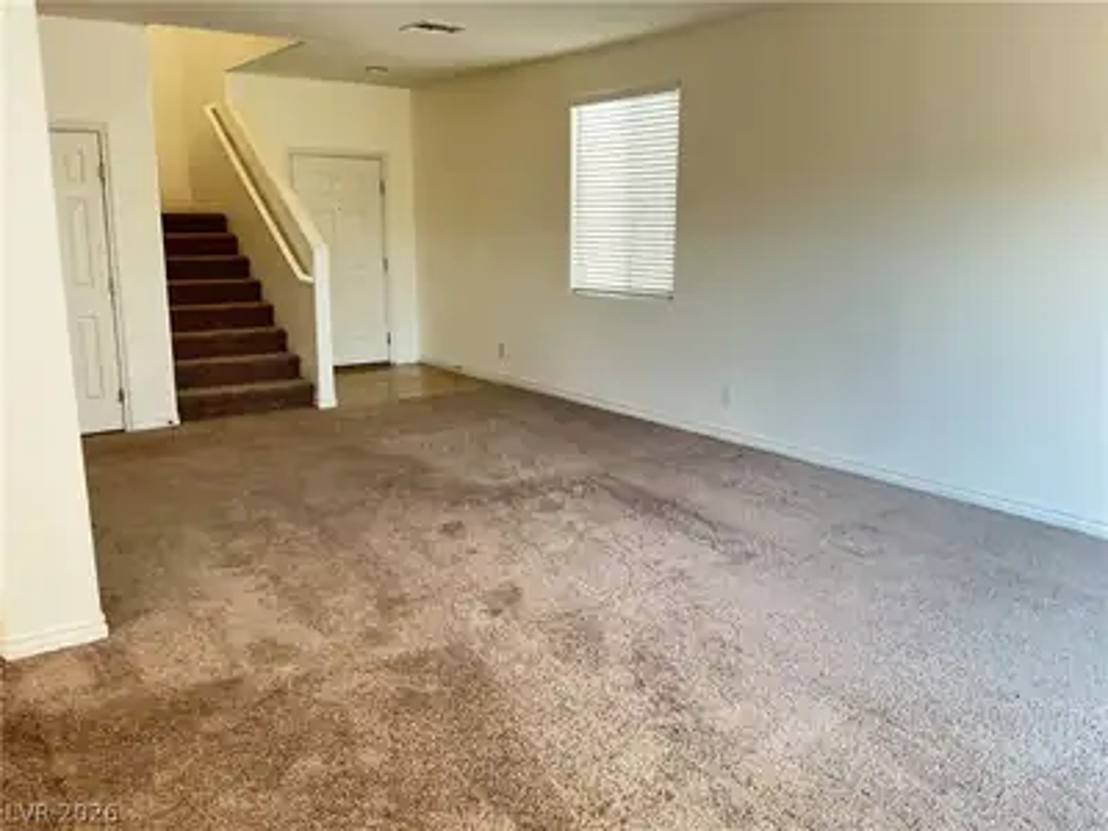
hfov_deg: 61.7
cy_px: 416
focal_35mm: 29
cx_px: 554
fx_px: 928
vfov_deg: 48.2
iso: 100
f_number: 1.8
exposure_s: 1/60
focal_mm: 3
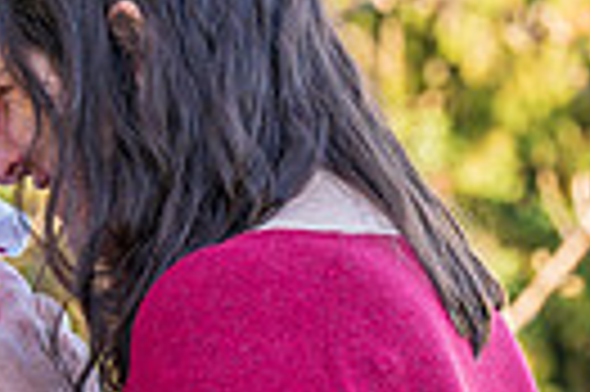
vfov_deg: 4.0
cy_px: 207
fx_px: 5680
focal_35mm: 347
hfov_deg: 5.9
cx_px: 282
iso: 200
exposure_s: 1/250
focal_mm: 70
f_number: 4
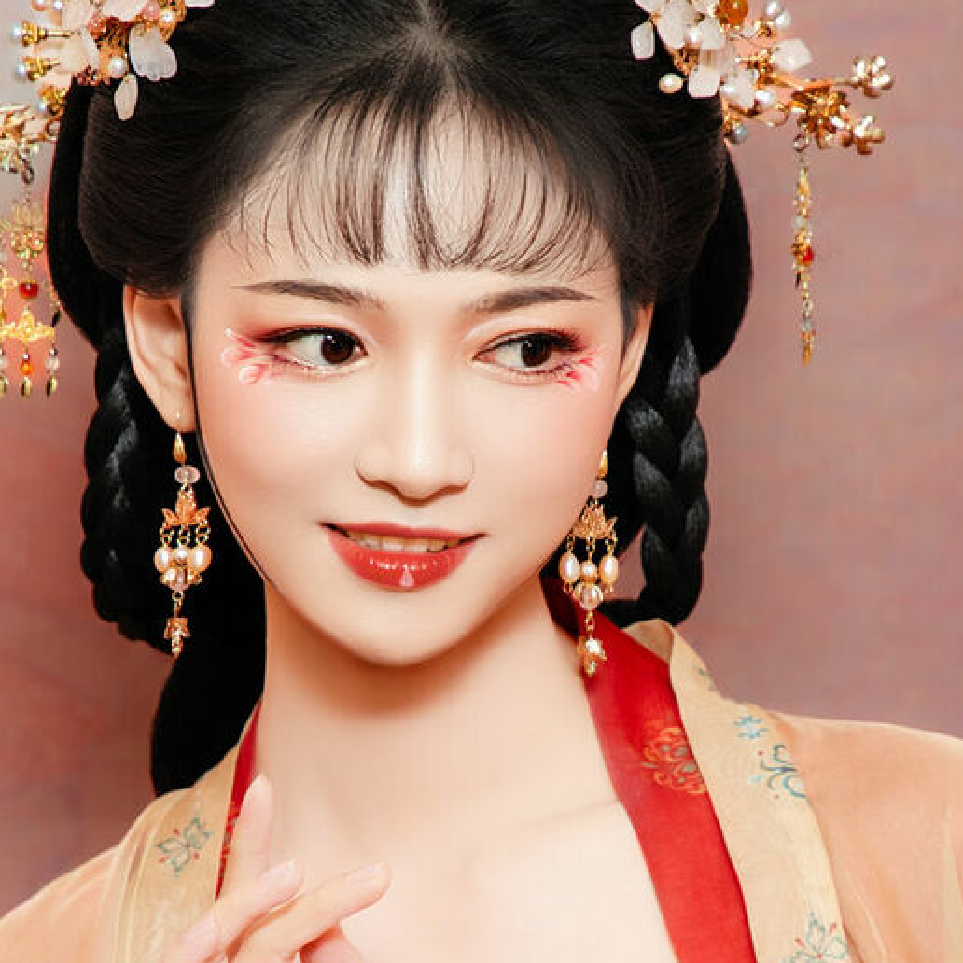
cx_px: 577
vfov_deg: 6.6
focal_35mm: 267
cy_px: 675
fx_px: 8404
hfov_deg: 6.6
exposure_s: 1/160
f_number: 5
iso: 100
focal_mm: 105
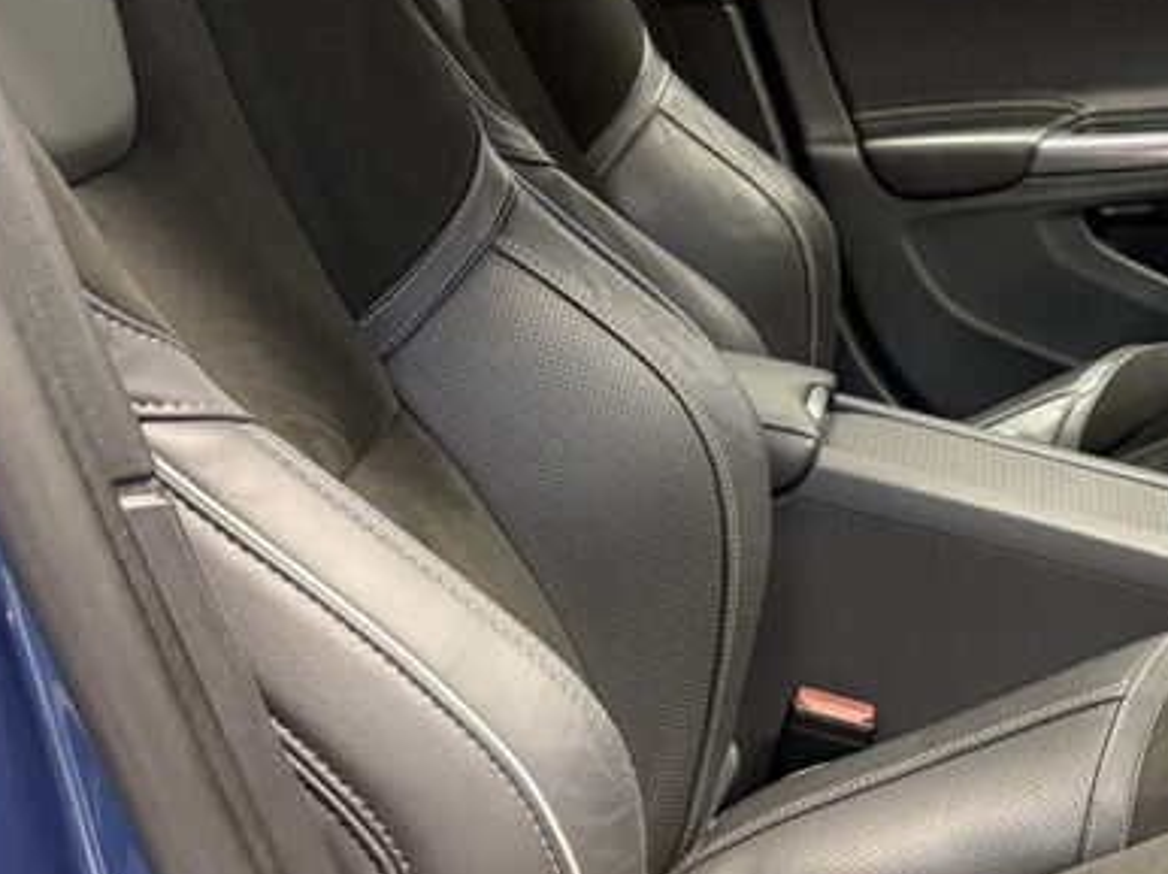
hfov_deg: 26.7
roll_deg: +0.9
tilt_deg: -17.8
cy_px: 487
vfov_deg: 21.3
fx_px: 2327
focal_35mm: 69
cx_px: 1168
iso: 500
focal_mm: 5.96
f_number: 1.6
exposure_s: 1/50
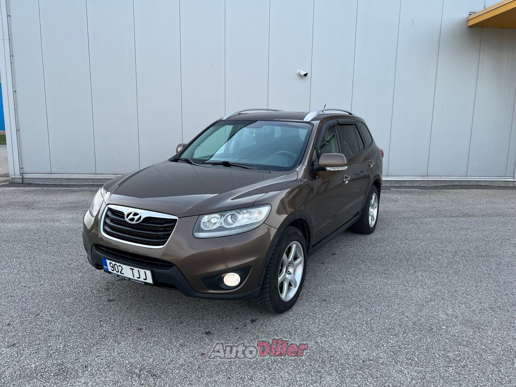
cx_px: 258
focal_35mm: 26
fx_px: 388
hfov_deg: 67.3
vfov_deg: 53.1
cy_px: 194
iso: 50
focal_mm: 5.7
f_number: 1.5
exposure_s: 1/753
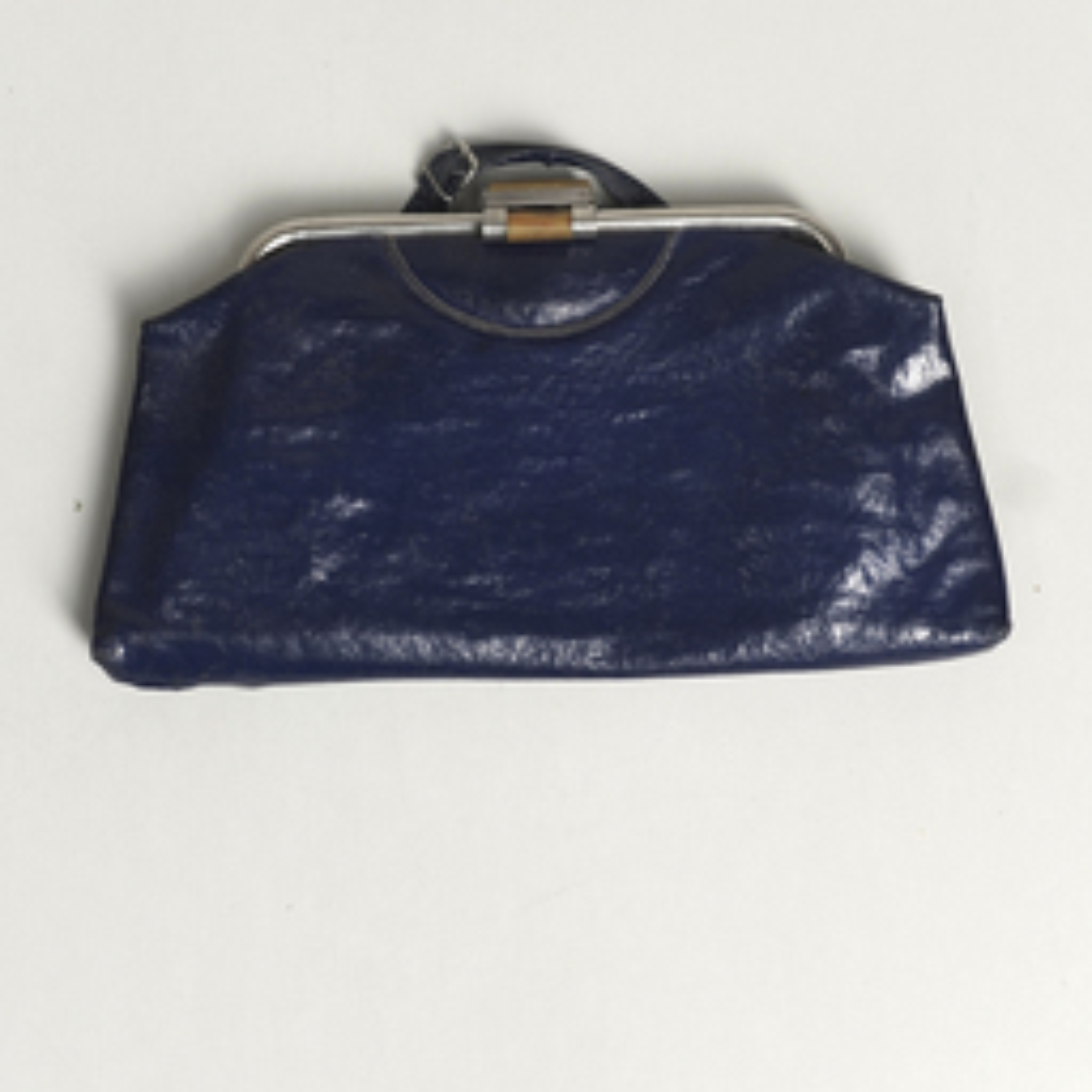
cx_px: 548
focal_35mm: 62
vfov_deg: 27.7
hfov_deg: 27.7
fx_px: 2213
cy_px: 433
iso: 400
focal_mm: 32
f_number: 5
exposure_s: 1/60
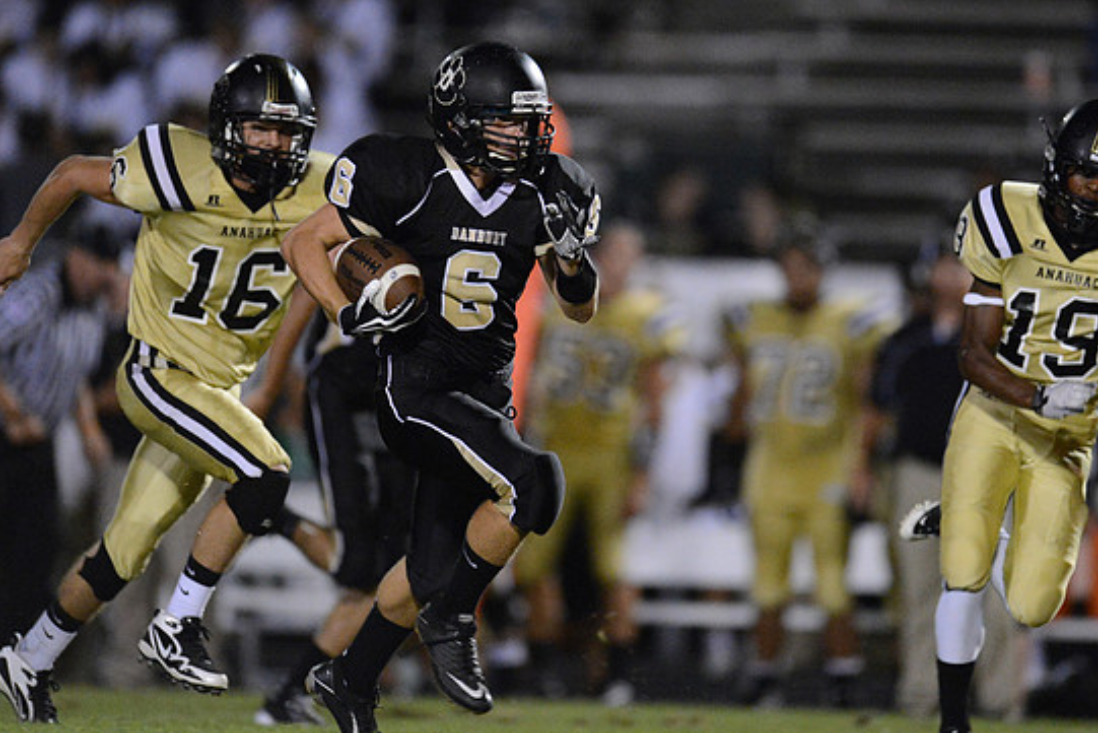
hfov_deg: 4.8
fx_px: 13087
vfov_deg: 3.2
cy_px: 360
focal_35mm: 429
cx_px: 524
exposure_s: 1/640
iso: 12800
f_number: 2.8
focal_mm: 400
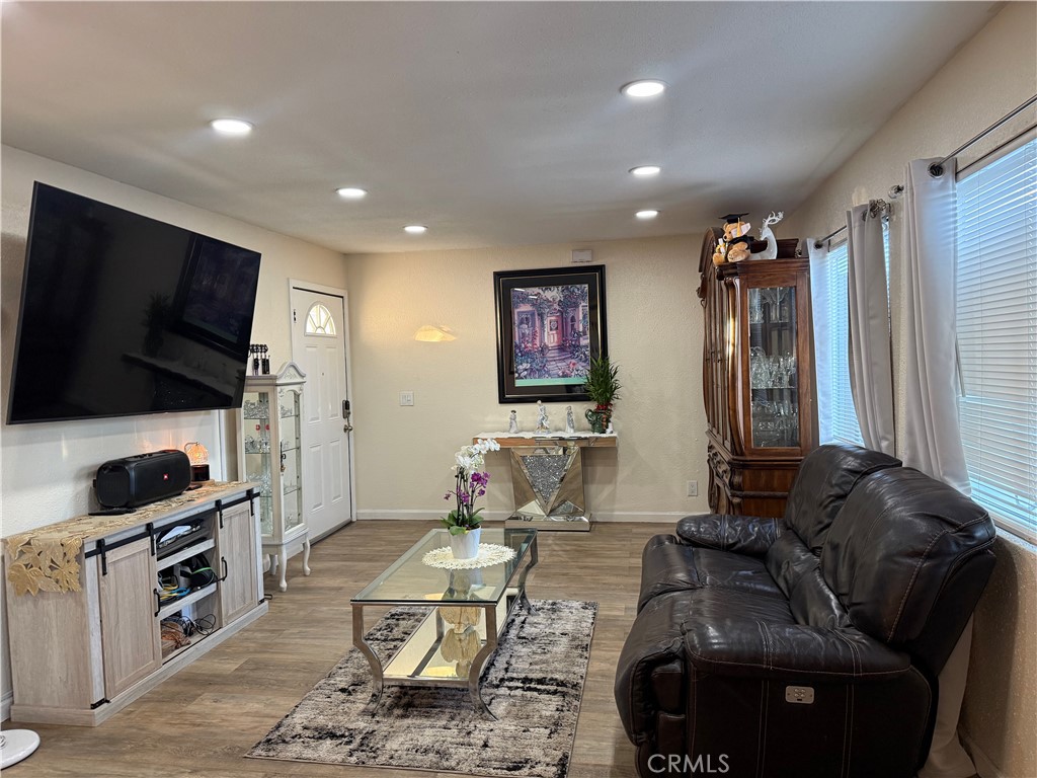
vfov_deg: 56.8
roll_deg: +1.8
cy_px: 389
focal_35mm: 24
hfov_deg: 71.6
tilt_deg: -2.0
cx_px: 518
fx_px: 719
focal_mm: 6.76
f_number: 1.78
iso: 320
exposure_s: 1/60
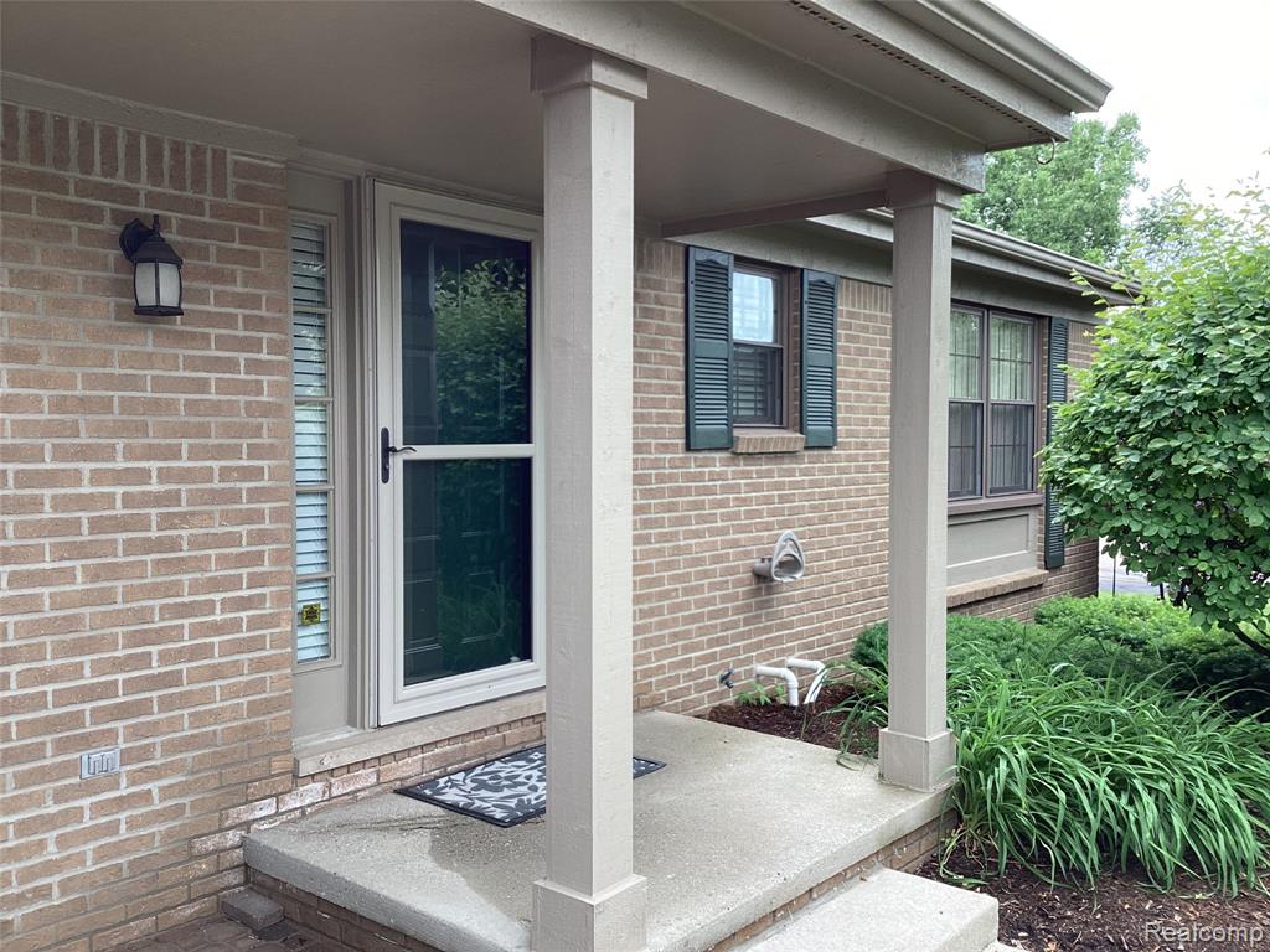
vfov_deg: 45.4
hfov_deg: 58.4
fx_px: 1137
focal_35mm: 31
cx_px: 635
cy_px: 476
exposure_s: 1/132
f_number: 2.4
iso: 25
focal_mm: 3.3
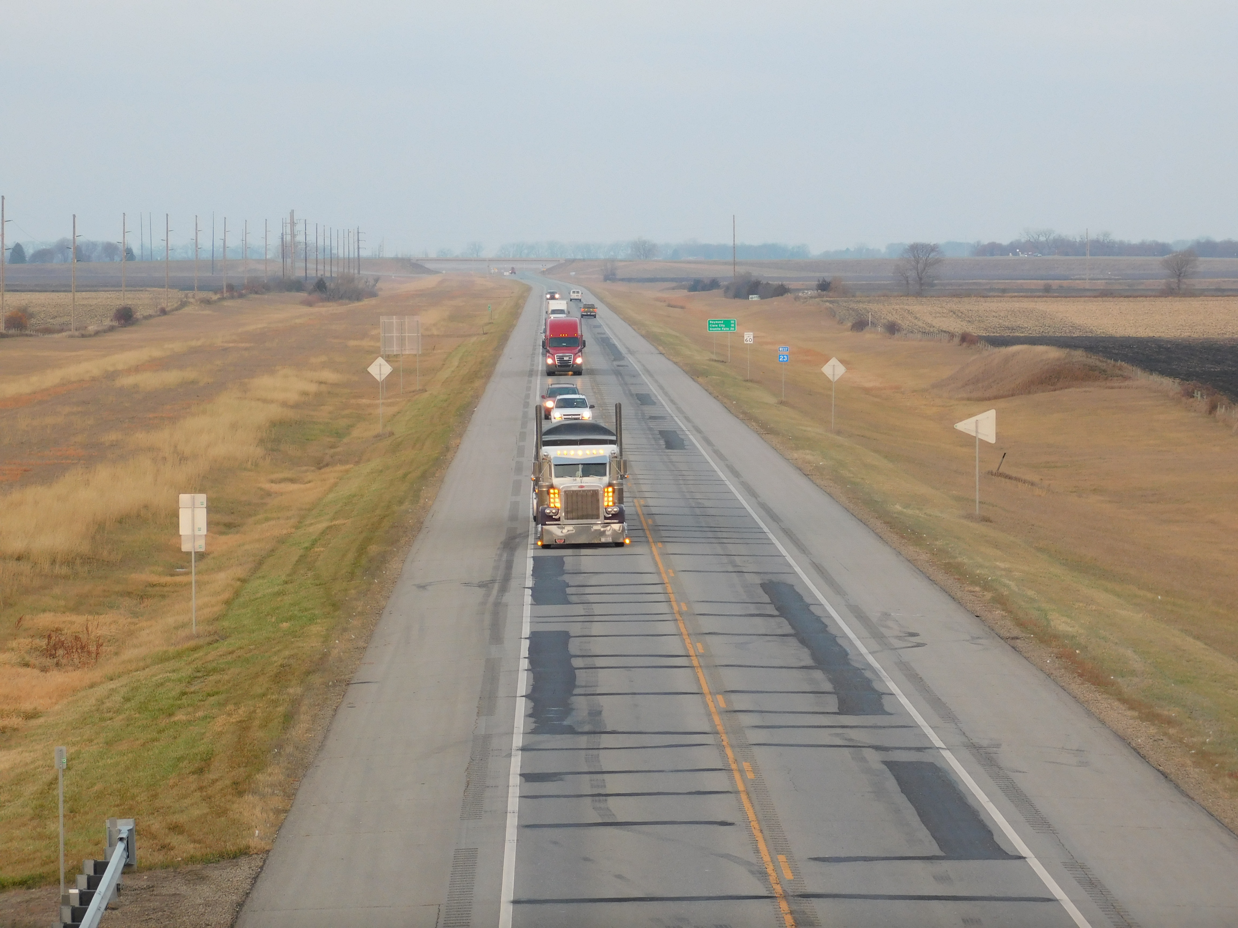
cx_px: 619
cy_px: 464
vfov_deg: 8.7
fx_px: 6080
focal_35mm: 170
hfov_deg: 11.6
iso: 125
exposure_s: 1/40
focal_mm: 30.1
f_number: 5.3
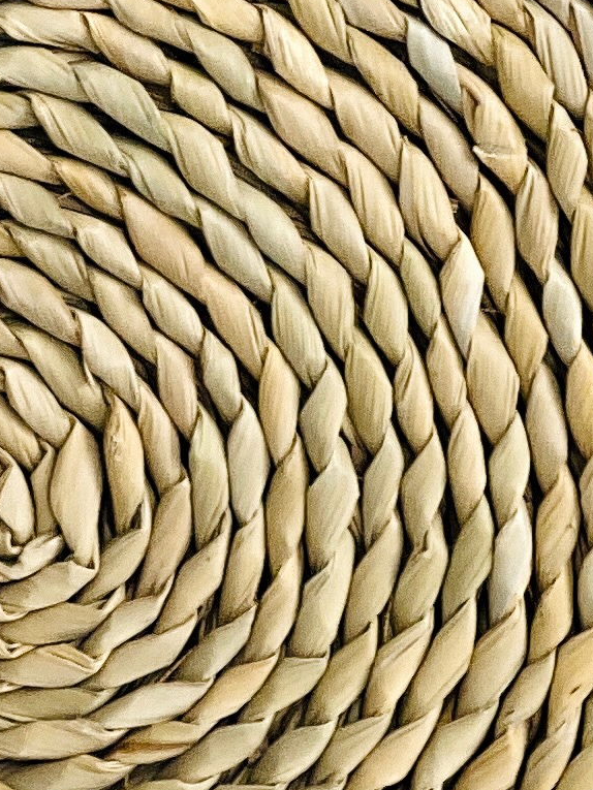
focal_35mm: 274
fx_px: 6257
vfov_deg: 7.1
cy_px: 1301
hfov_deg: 5.3
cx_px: -708
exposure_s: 1/100
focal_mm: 6
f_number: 2
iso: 32
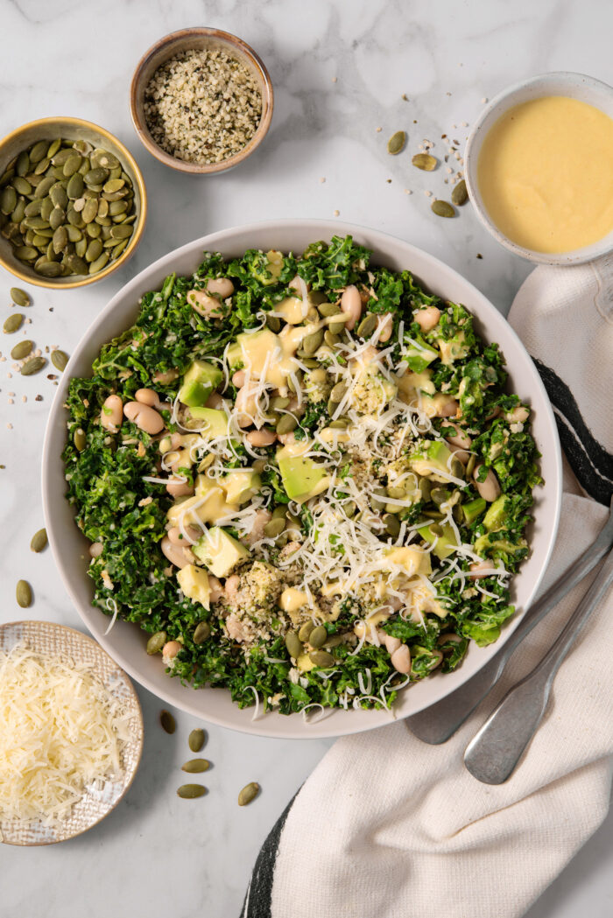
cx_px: 306
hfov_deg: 22.6
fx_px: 1531
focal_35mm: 60
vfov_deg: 33.4
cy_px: 459
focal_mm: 60
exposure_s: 1/10
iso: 100
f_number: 8
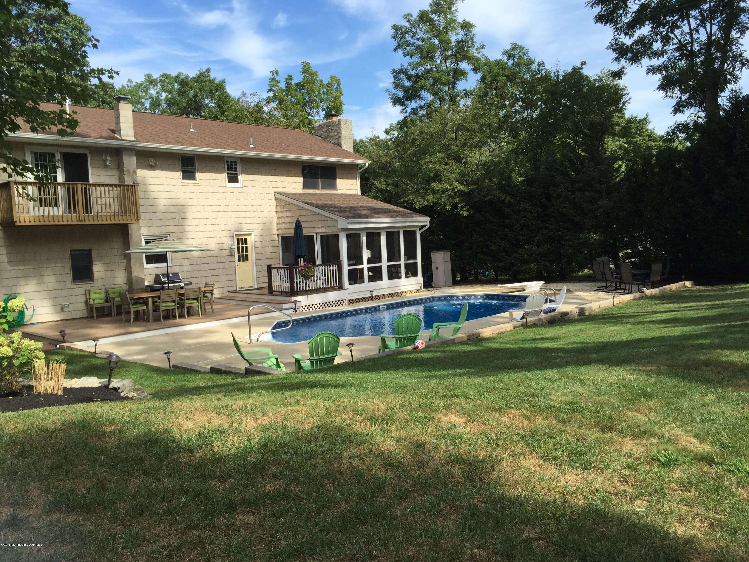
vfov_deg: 48.2
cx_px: 374
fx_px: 627
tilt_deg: -4.7
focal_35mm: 29
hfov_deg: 61.7
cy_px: 281
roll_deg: +1.6
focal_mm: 4.15
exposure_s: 1/1068
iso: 32
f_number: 2.2
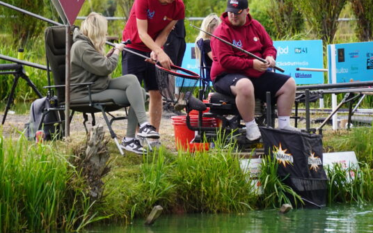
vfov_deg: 2.9
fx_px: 4676
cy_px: 73
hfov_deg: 4.6
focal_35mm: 460
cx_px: 206
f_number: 6.3
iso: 250
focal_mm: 210
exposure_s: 1/320
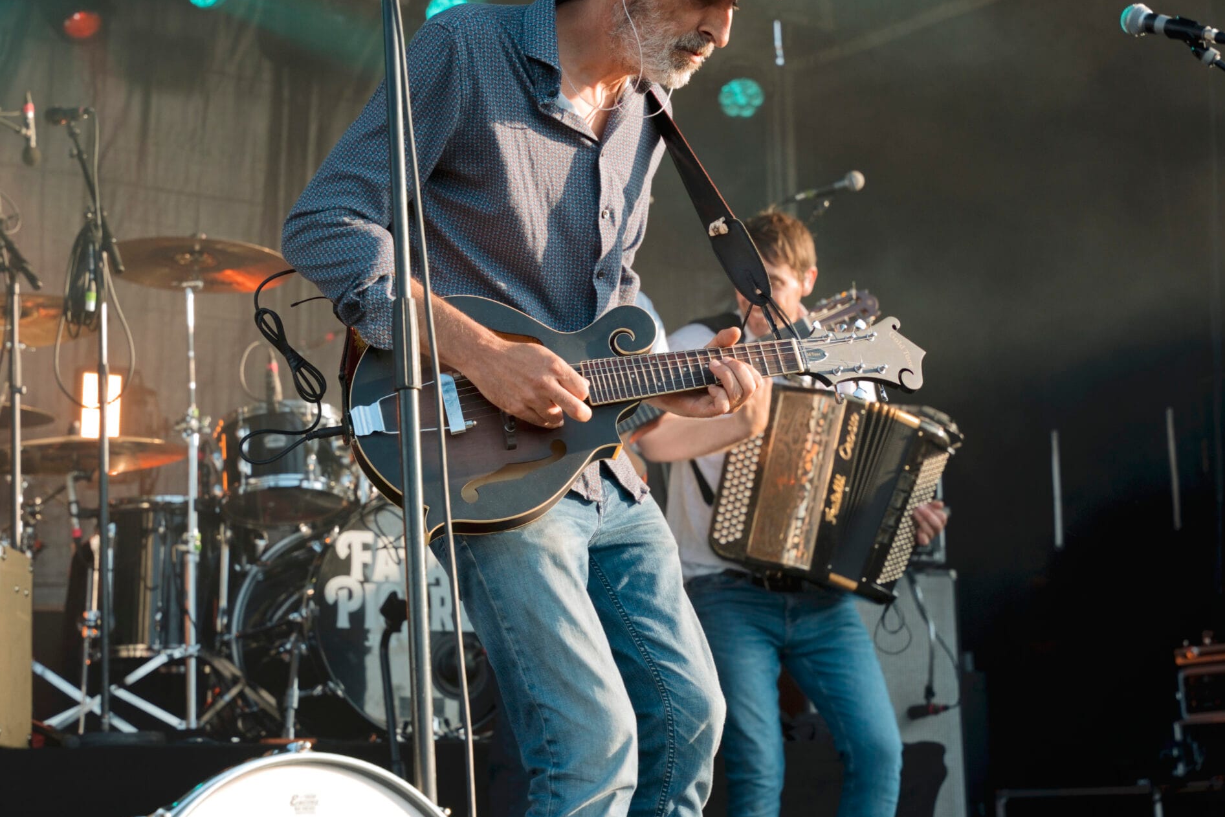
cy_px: 412
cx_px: 611
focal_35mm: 71
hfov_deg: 28.5
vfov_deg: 19.2
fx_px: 2416
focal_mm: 70
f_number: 6.3
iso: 250
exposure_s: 1/250
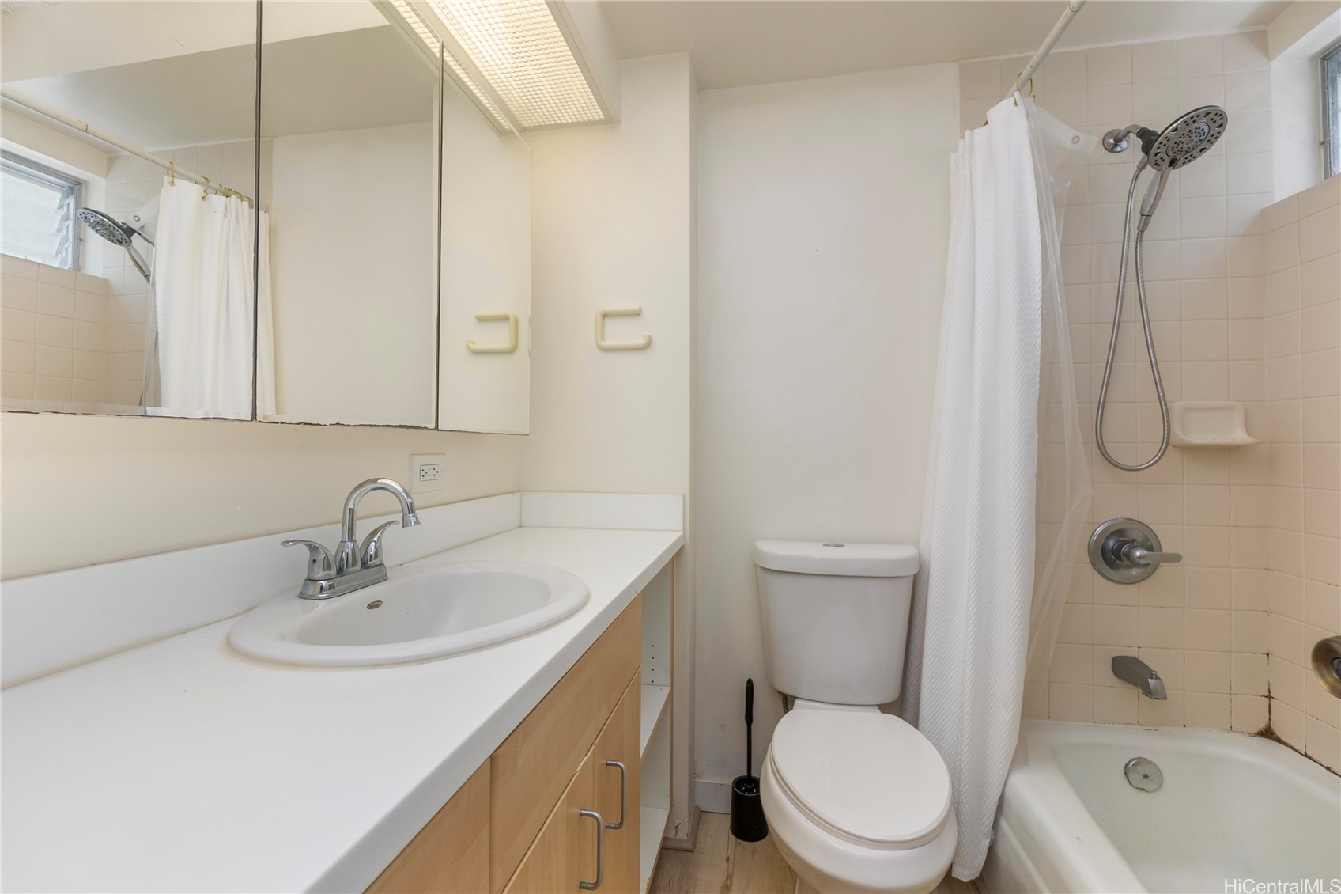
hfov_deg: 100.4
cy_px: 447
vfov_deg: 77.3
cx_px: 670
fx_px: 559
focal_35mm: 15
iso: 320
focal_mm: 10
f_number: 8
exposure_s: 1/40
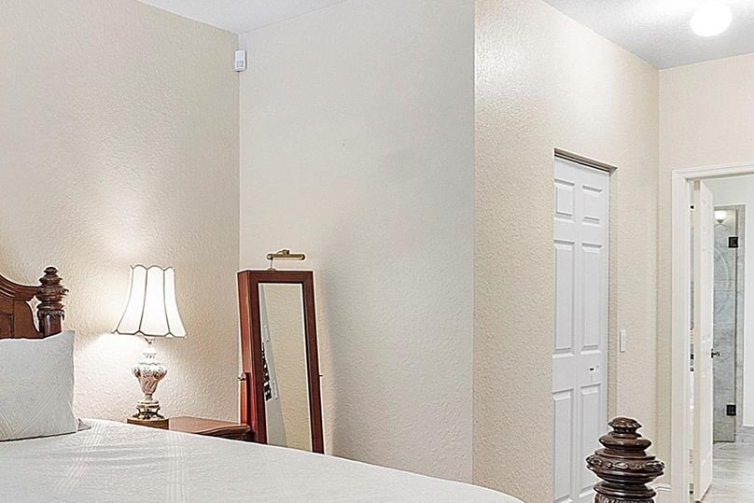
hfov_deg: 46.9
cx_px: 112
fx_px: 796
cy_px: 322
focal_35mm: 38
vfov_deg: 34.8
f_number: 8
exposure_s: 1/5
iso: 250
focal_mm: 10
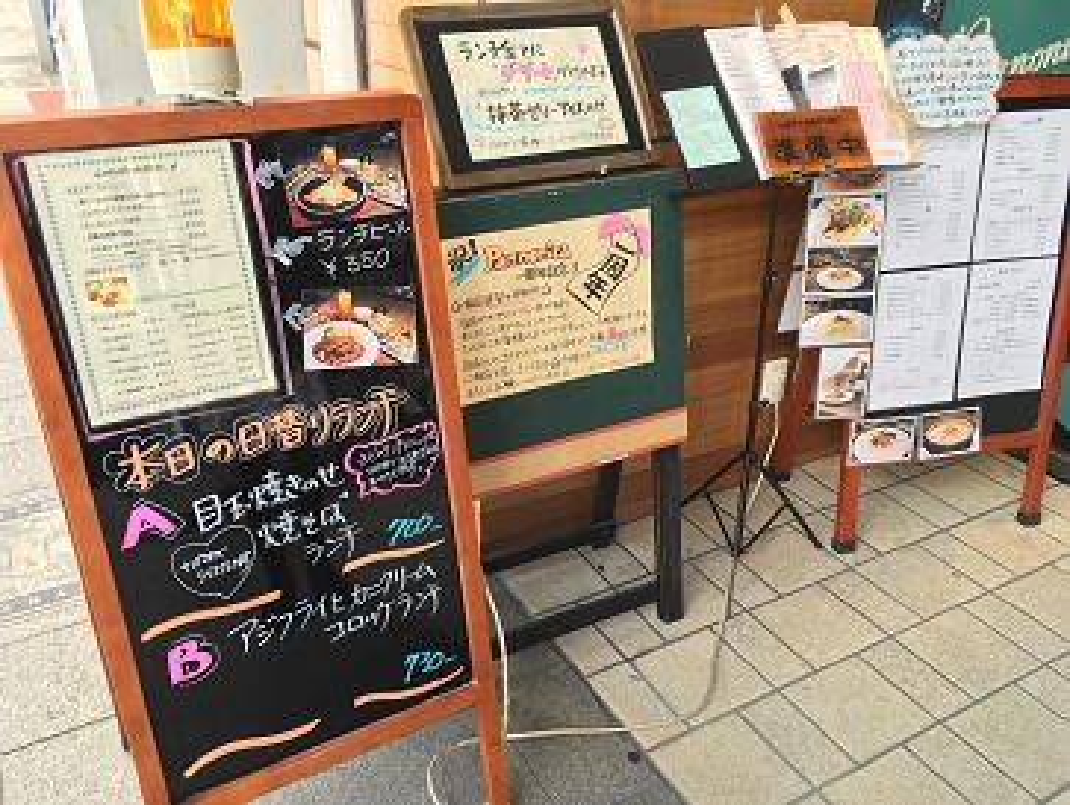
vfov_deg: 48.3
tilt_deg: -25.7
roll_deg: -1.5
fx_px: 897
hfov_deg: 61.6
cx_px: 535
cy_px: 402
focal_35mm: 29
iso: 25
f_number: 2.2
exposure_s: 1/60
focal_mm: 4.15
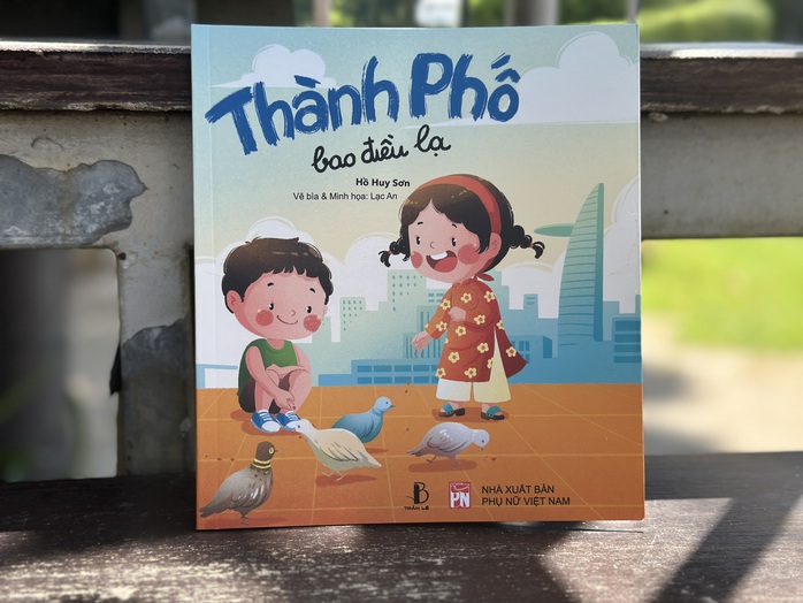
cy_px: 302
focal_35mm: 48
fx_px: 1114
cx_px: 402
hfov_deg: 39.6
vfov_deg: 30.3
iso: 80
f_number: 1.78
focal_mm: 6.86
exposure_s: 1/1376
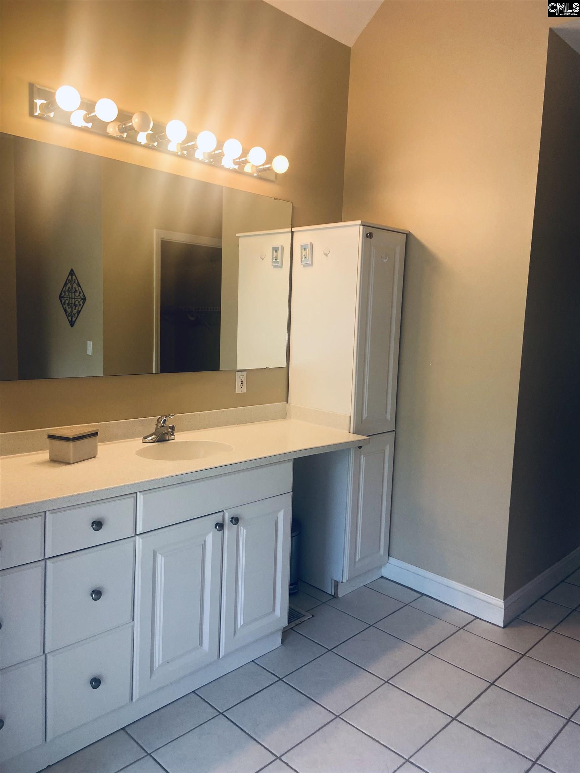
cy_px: 386
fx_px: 581
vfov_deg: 67.3
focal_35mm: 26
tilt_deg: -6.5
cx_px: 290
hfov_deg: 53.1
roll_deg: -1.1
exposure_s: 1/120
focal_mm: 4.25
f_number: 1.8
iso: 100
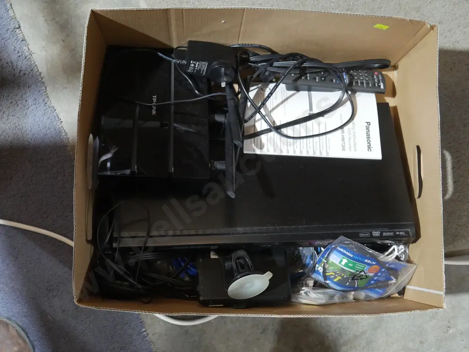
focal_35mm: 42
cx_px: 234
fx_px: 569
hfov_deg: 44.8
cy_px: 176
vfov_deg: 34.3
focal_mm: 21
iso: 2500
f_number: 4.6
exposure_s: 1/60
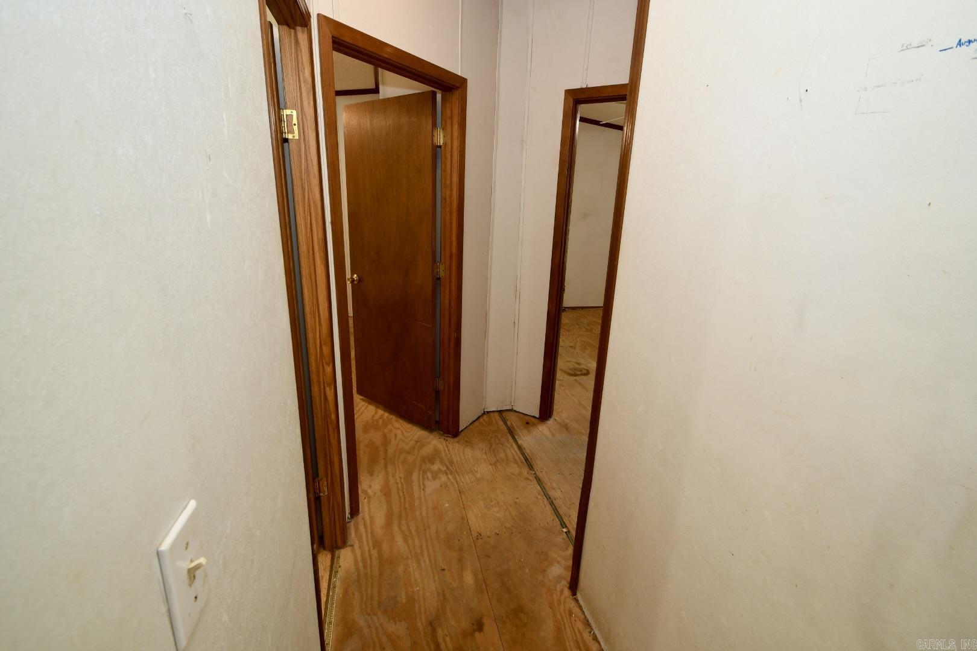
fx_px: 407
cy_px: 326
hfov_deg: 100.4
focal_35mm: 15
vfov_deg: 77.3
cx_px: 488
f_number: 9
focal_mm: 10
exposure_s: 1/13
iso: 400
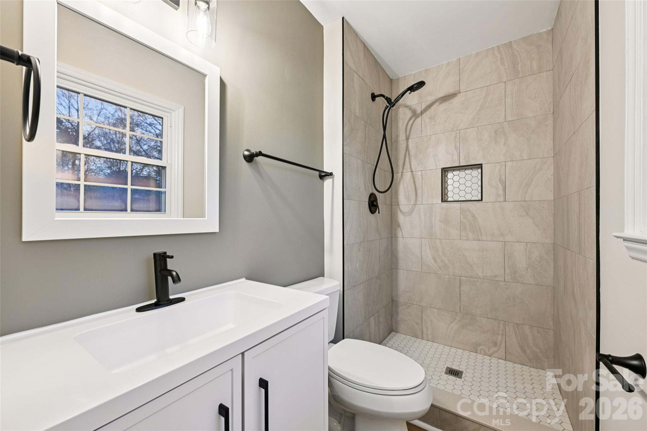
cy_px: 216
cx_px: 324
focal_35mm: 14
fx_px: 252
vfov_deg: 81.2
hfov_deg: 104.3
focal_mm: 14
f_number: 8
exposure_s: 1/10
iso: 400
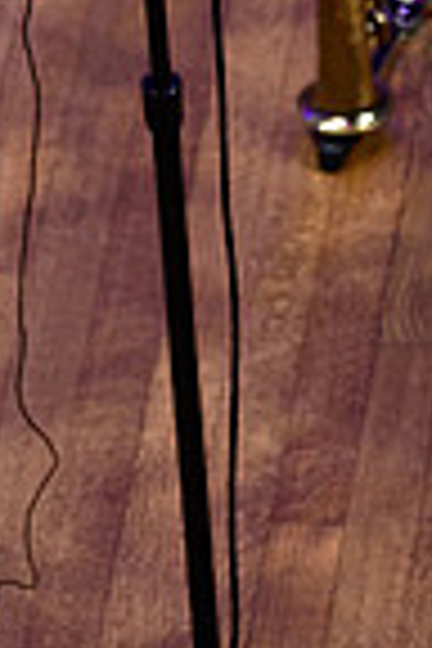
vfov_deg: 3.3
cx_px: -140
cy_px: -270
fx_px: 11249
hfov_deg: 2.2
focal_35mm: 625
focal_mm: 200
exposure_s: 1/200
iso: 800
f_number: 5
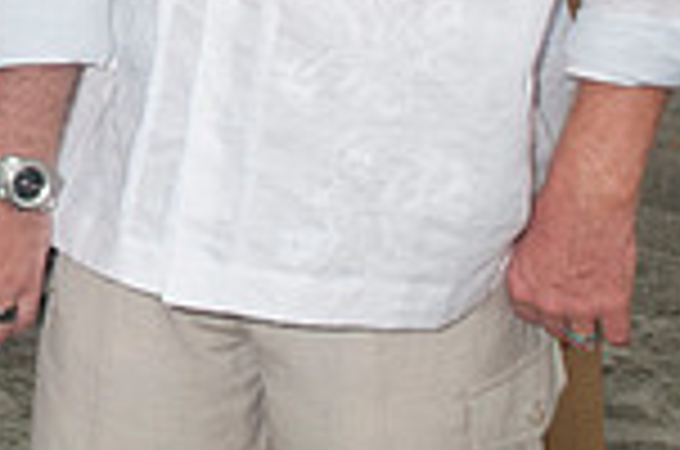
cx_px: -239
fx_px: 3468
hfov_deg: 10.9
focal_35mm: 184
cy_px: -389
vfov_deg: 7.2
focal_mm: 32
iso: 400
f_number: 5.6
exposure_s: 1/160
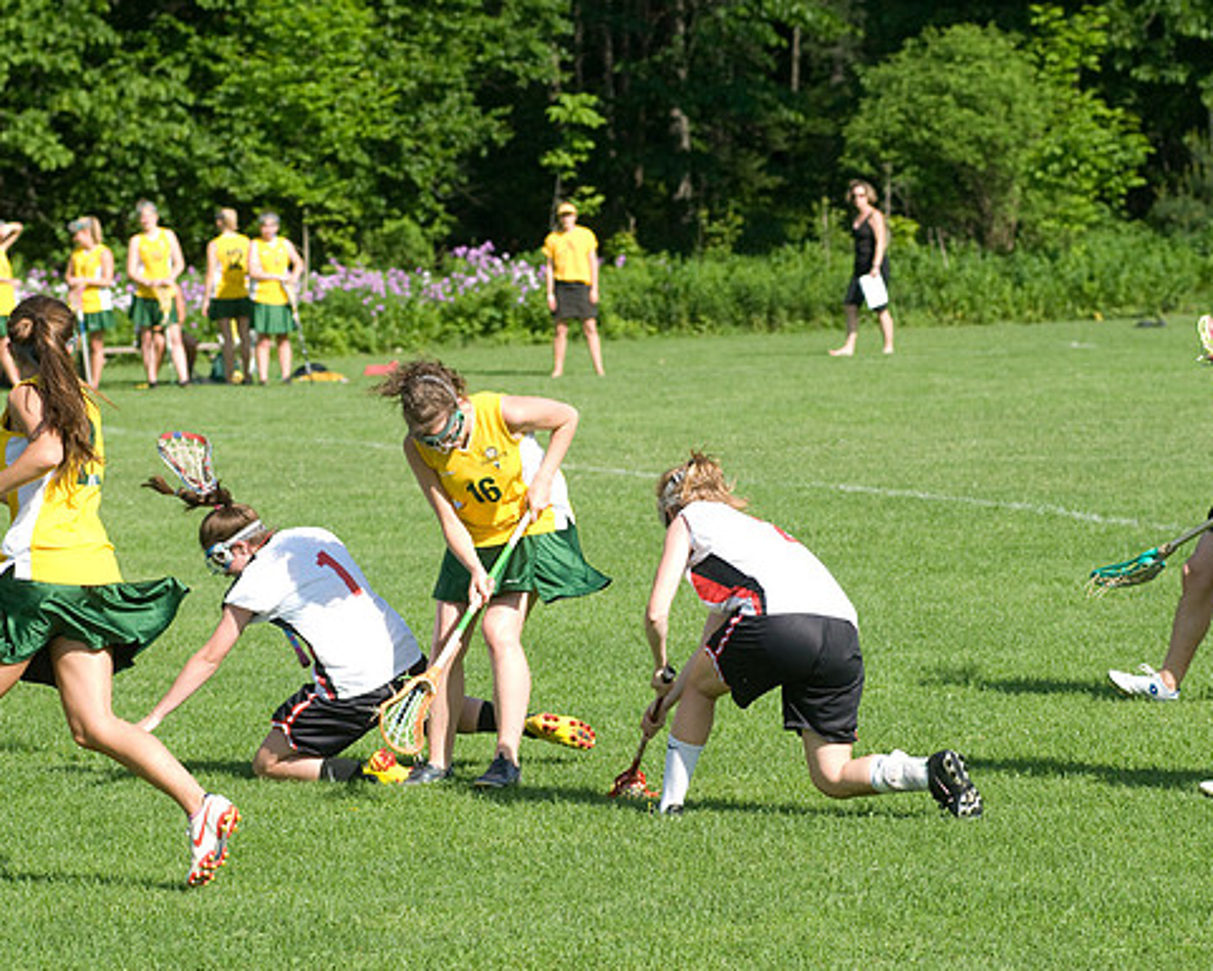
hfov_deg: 10.3
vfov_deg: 8.3
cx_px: 691
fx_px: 6715
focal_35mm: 187
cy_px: 484
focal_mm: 110
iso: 400
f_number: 6.3
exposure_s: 1/1250
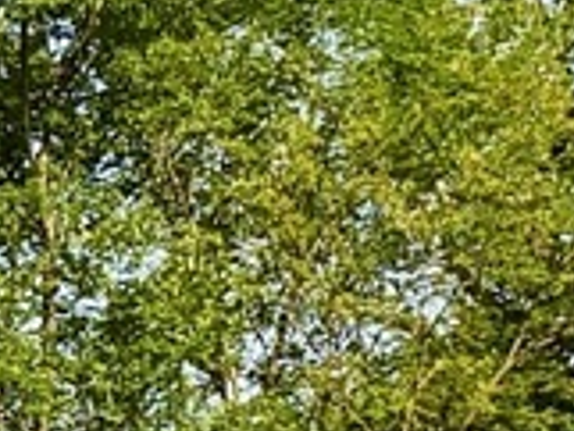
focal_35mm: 95
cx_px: 2
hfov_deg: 20.0
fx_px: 1576
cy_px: 880
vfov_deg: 13.3
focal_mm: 4
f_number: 3.1
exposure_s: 1/500
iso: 80
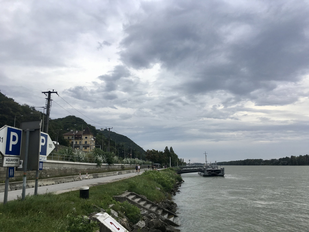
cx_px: 154
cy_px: 116
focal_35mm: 29
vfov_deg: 48.2
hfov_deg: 61.7
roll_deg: +0.3
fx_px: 259
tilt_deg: +11.3
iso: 25
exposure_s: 1/810
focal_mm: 4.15
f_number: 2.2
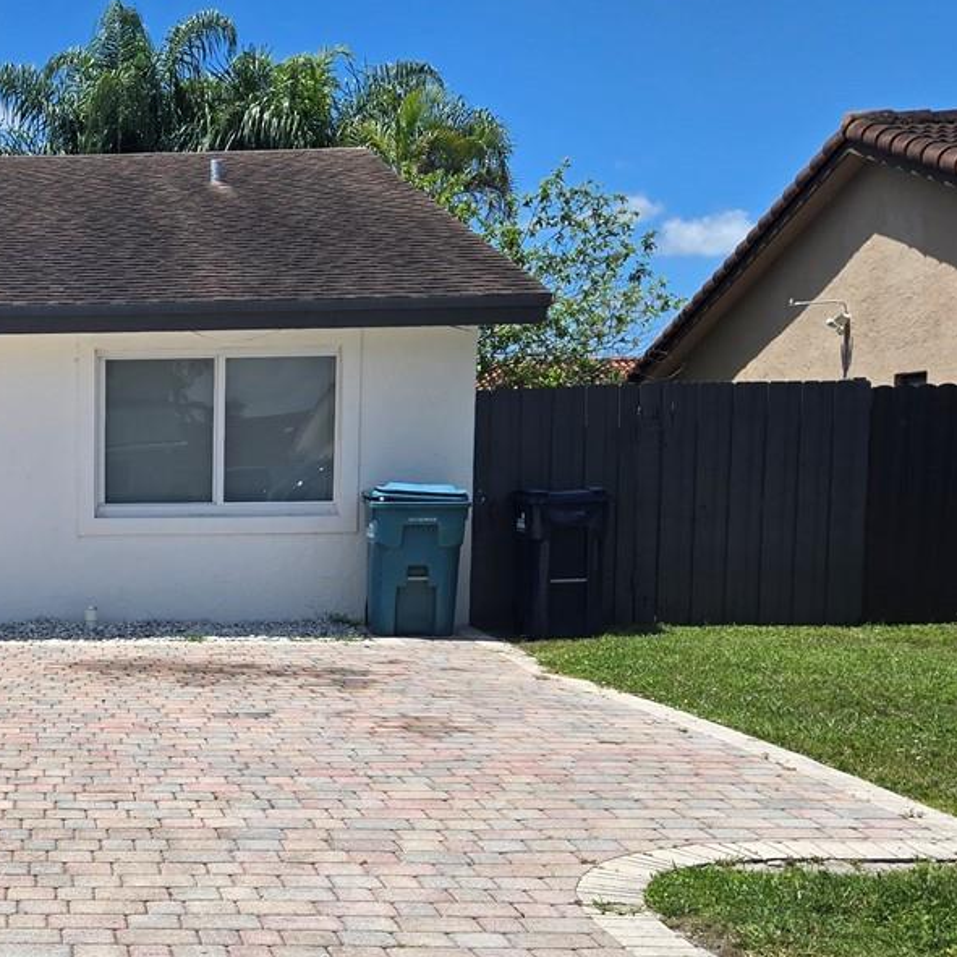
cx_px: -97
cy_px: 661
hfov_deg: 28.3
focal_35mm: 55
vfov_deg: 30.8
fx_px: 1720
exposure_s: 1/3126
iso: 25
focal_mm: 5.4
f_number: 1.8
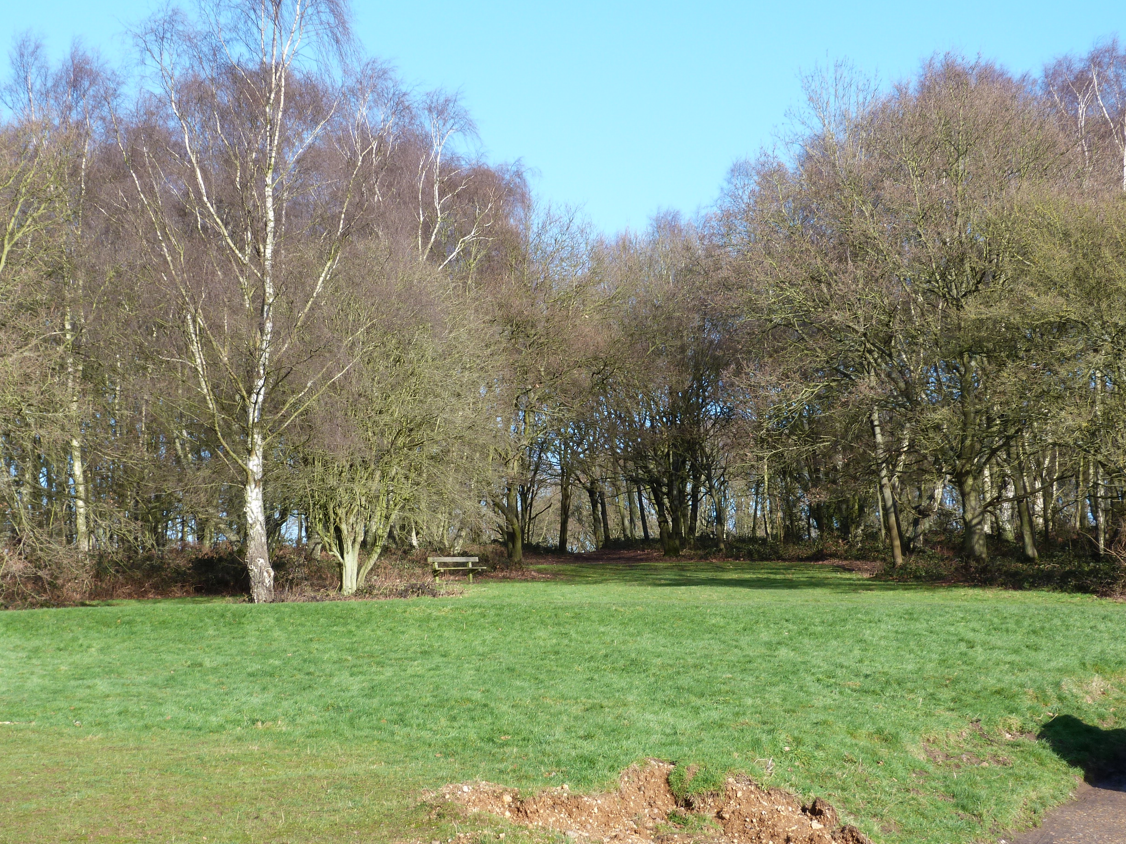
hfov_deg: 29.0
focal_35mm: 67
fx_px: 2180
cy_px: 417
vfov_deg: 21.9
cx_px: 571
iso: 80
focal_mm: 11.6
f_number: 4
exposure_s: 1/250
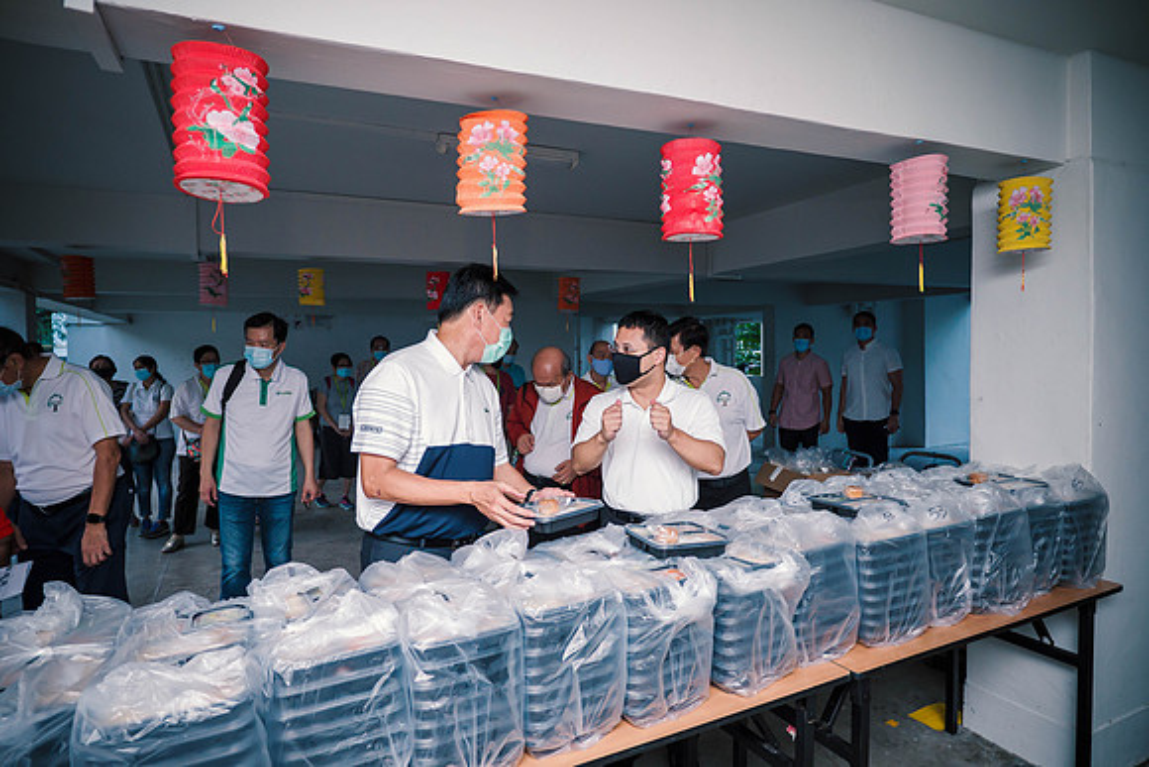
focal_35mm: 21
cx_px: 574
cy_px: 384
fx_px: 664
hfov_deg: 81.7
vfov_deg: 60.0
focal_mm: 10
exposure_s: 1/125
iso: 640
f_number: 1.8
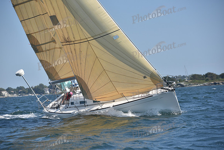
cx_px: 112
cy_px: 75
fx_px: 871
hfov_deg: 14.7
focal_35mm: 140
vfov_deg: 9.8
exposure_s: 1/1000
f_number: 5
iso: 250
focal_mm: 140
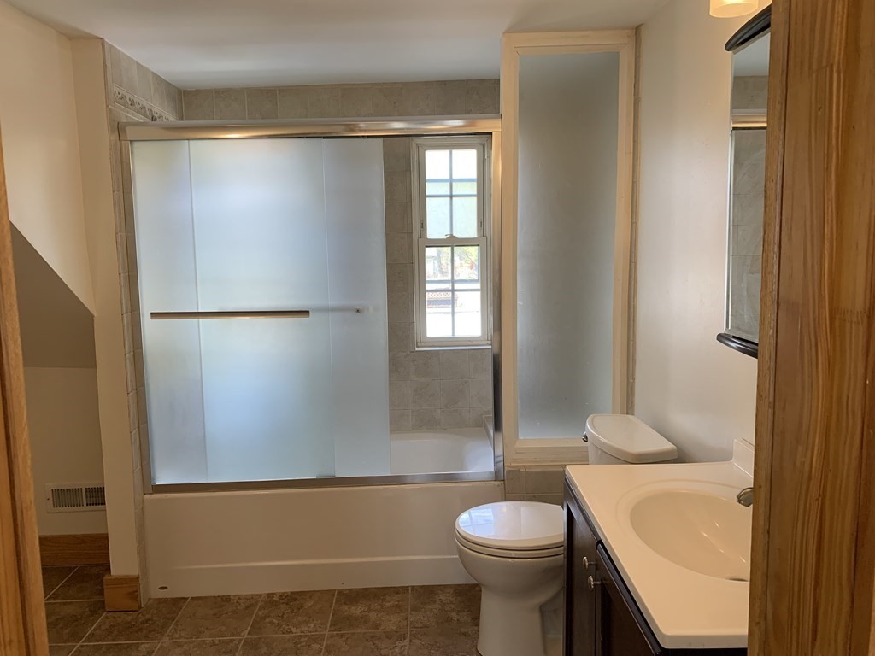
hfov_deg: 67.3
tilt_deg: -6.4
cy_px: 328
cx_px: 438
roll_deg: +1.3
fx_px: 657
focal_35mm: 26
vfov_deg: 53.1
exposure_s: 1/120
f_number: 1.8
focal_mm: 4.25
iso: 80
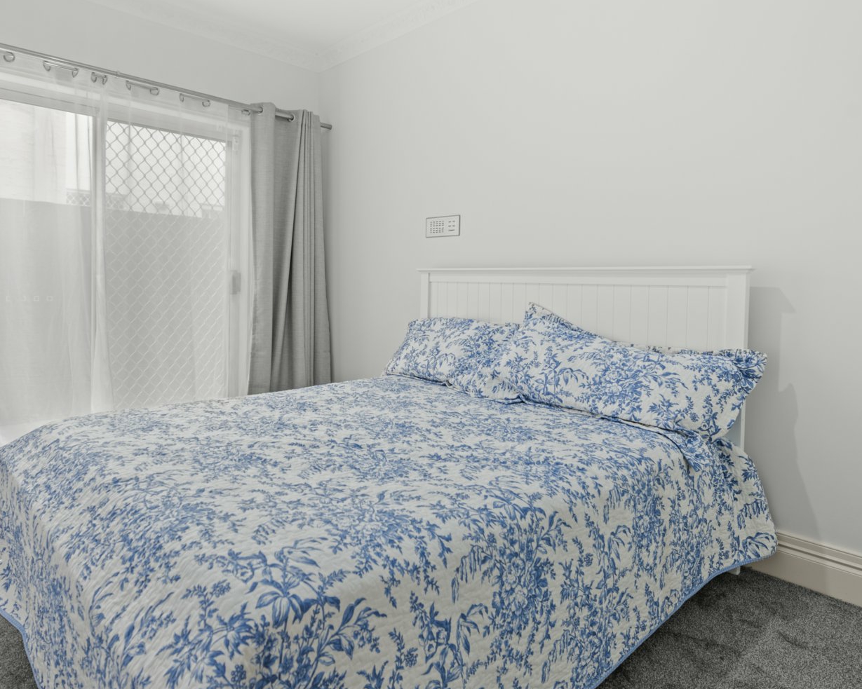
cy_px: 285
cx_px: 342
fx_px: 561
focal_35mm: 22
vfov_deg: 62.7
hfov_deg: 74.2
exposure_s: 1/5
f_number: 6.3
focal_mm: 15
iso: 160
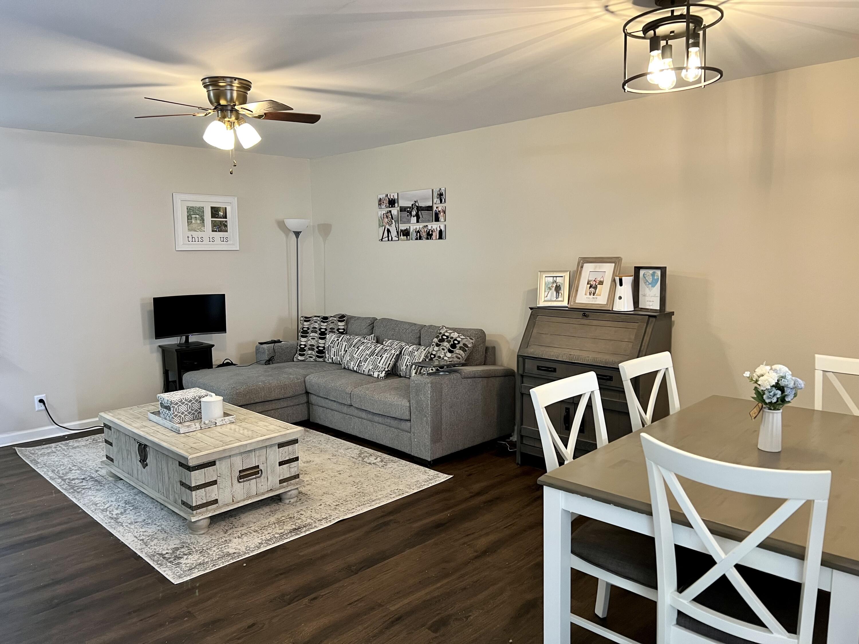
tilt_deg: -7.2
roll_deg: +1.0
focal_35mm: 26
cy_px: 322
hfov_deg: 67.3
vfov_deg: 53.1
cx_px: 430
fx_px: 645
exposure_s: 1/60
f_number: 1.5
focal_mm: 5.7
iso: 160
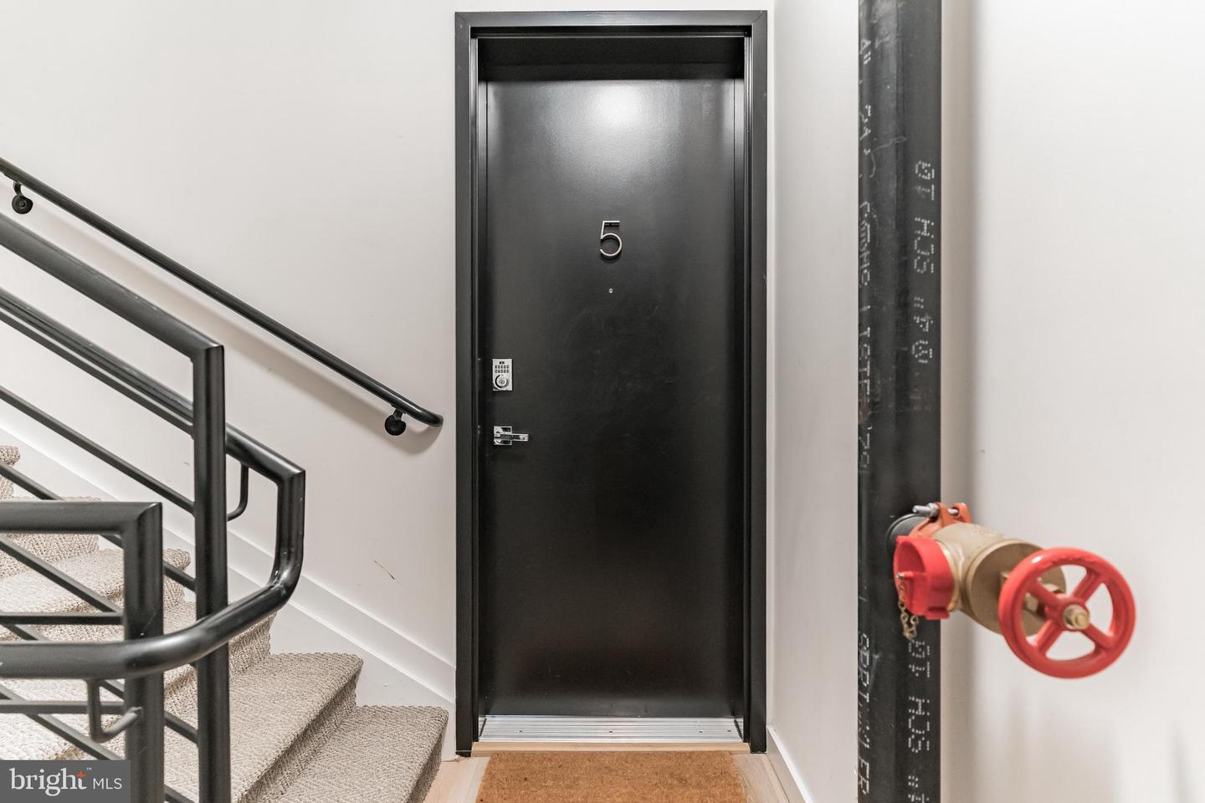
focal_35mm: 19
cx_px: 602
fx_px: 636
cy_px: 402
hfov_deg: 86.9
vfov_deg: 64.6
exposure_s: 1/15
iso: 1250
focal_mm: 19
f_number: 4.5
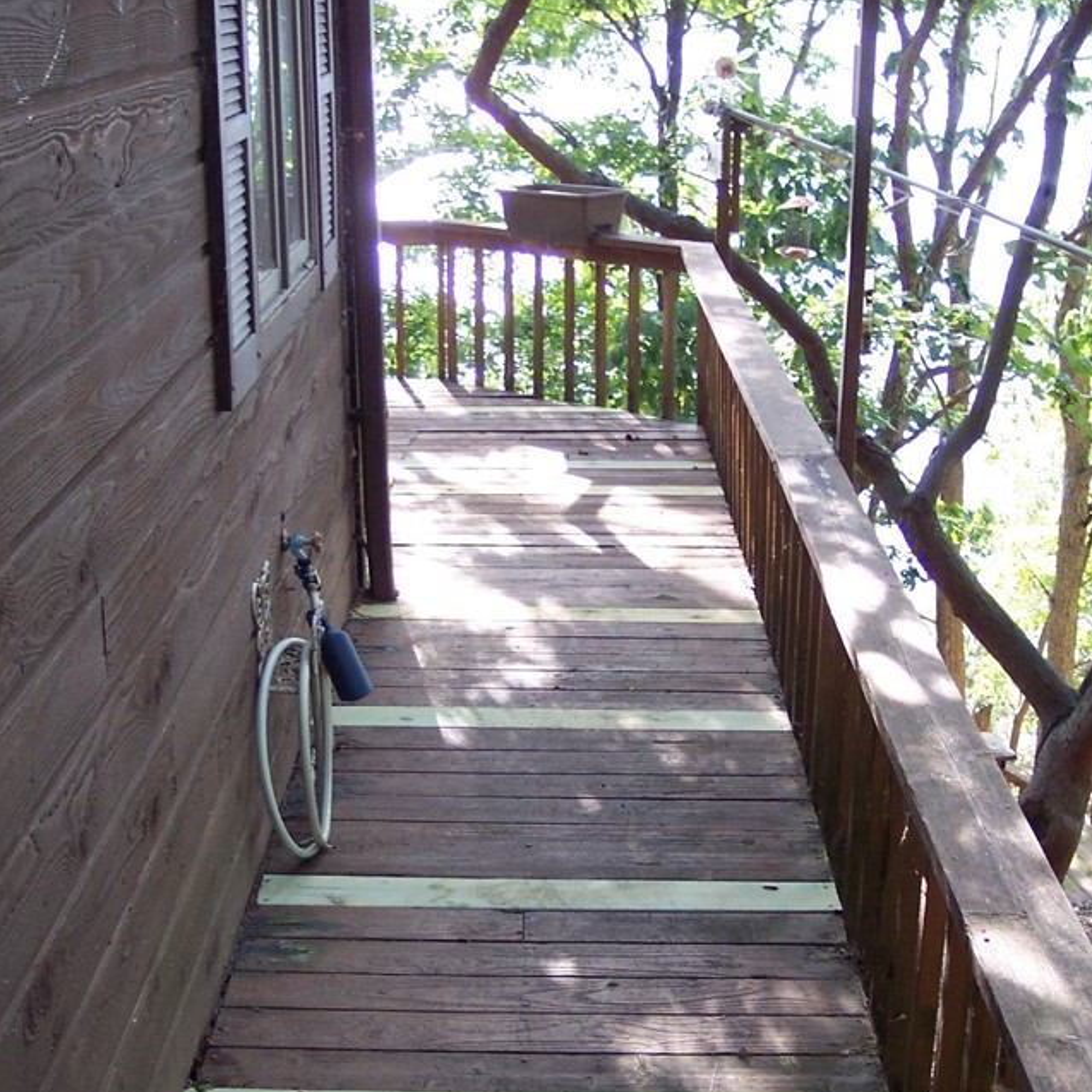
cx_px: 547
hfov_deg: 31.6
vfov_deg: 31.6
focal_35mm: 54
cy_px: 624
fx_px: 1927
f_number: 2.8
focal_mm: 8
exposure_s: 1/90
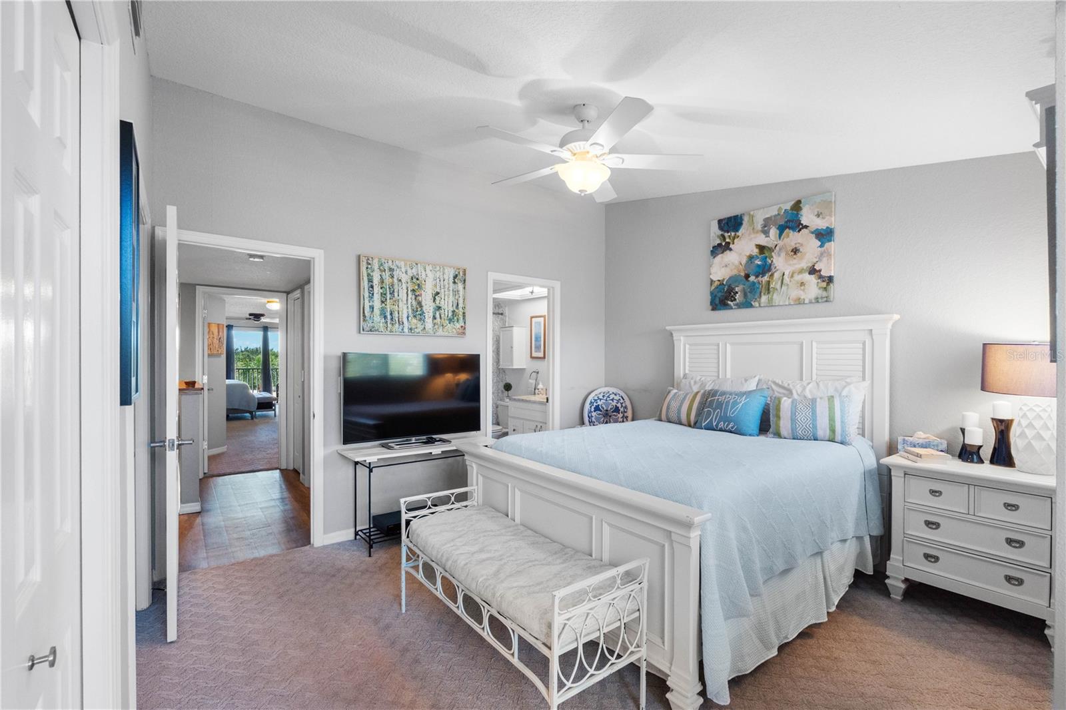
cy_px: 355
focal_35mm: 16
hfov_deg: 96.7
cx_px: 533
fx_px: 474
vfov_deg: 73.7
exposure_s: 1/125
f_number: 11
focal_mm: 16
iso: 1600
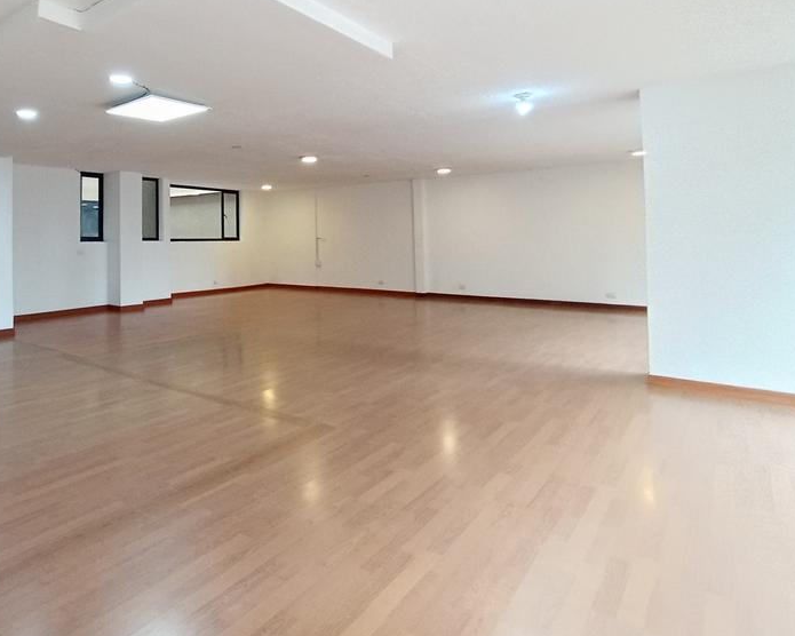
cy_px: 225
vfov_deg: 59.8
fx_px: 541
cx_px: 223
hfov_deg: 69.0
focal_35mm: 23
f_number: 2.2
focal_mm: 1.65
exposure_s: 1/40
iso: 179
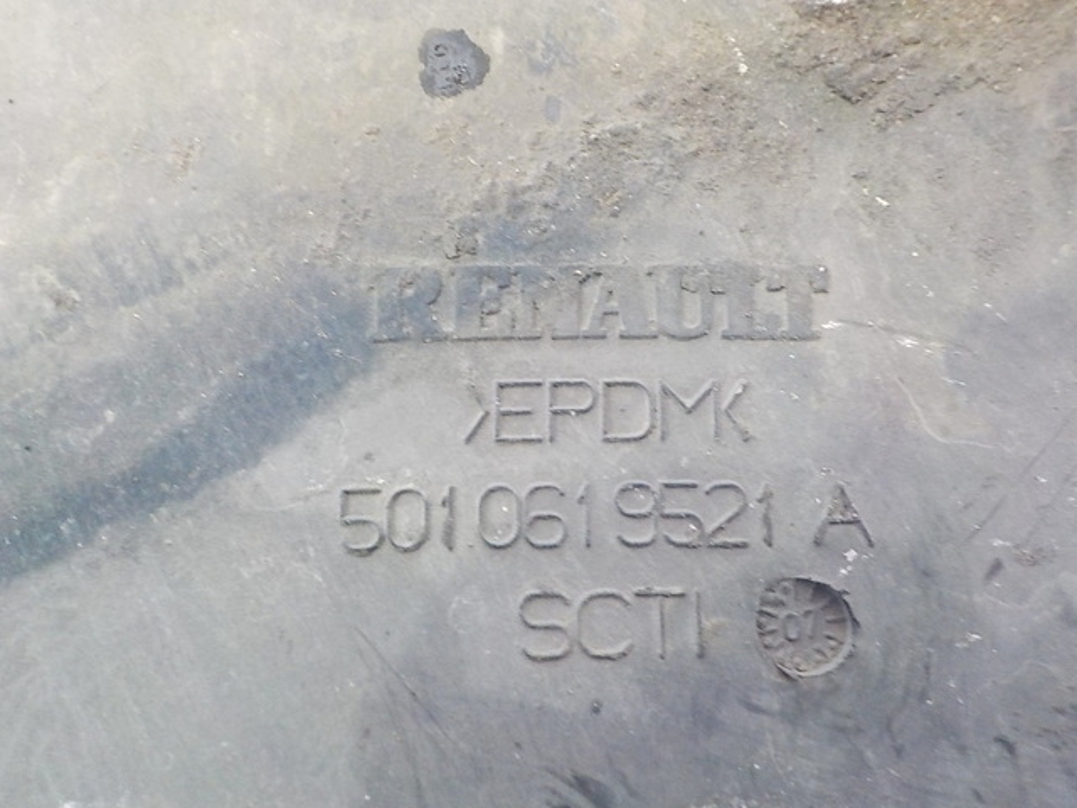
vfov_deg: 46.8
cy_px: 404
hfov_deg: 60.0
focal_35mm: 30
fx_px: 933
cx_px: 538
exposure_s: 1/10
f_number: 3.3
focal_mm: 4.1
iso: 400
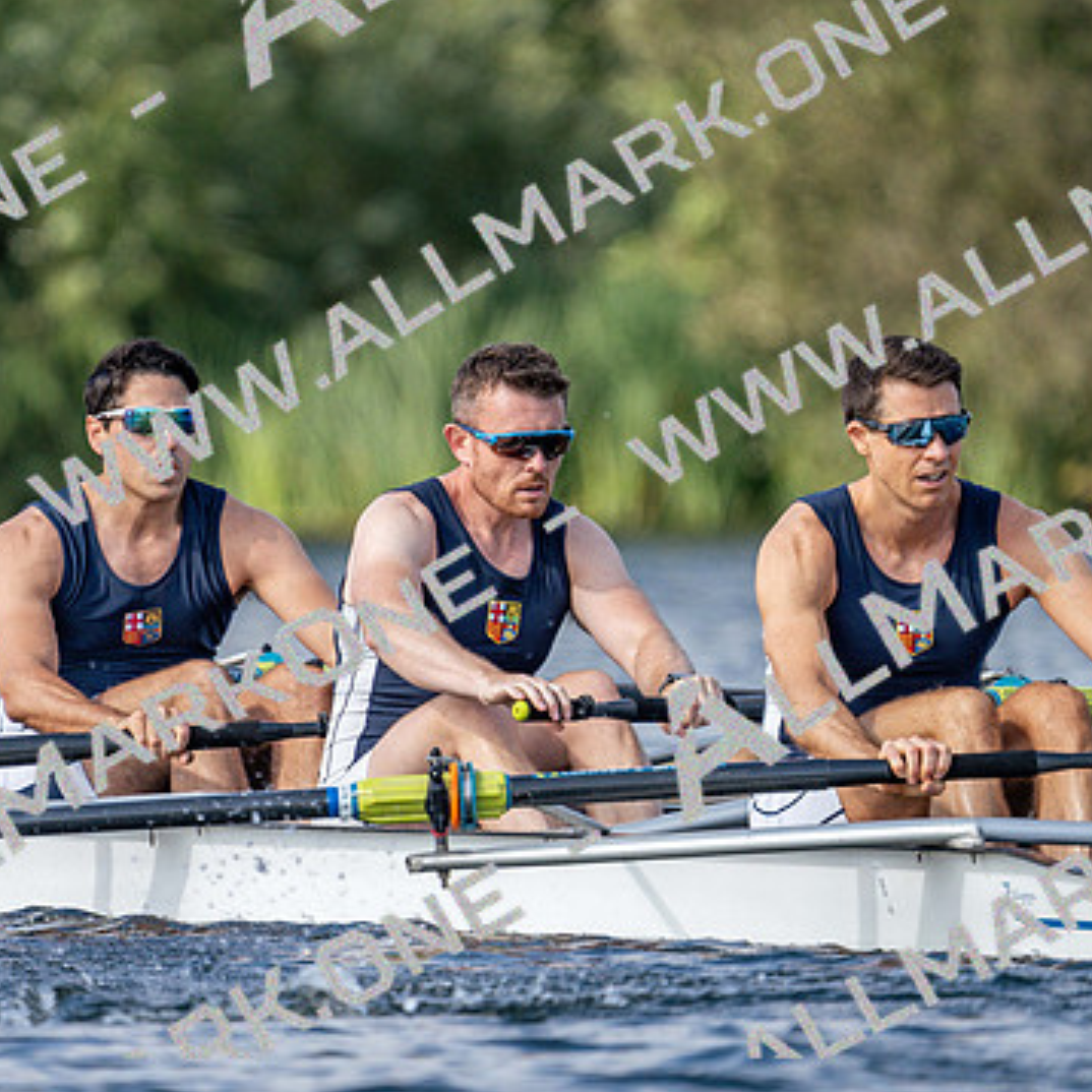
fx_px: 29516
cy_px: 535
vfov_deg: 2.1
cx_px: 406
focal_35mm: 827
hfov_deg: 2.1
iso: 500
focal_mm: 600
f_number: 6.3
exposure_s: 1/1600
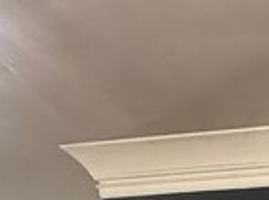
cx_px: 418
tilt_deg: -2.6
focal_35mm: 102
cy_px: 537
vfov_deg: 11.1
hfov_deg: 17.2
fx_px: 791
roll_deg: -2.2
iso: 640
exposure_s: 1/60
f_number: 2.2
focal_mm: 2.22
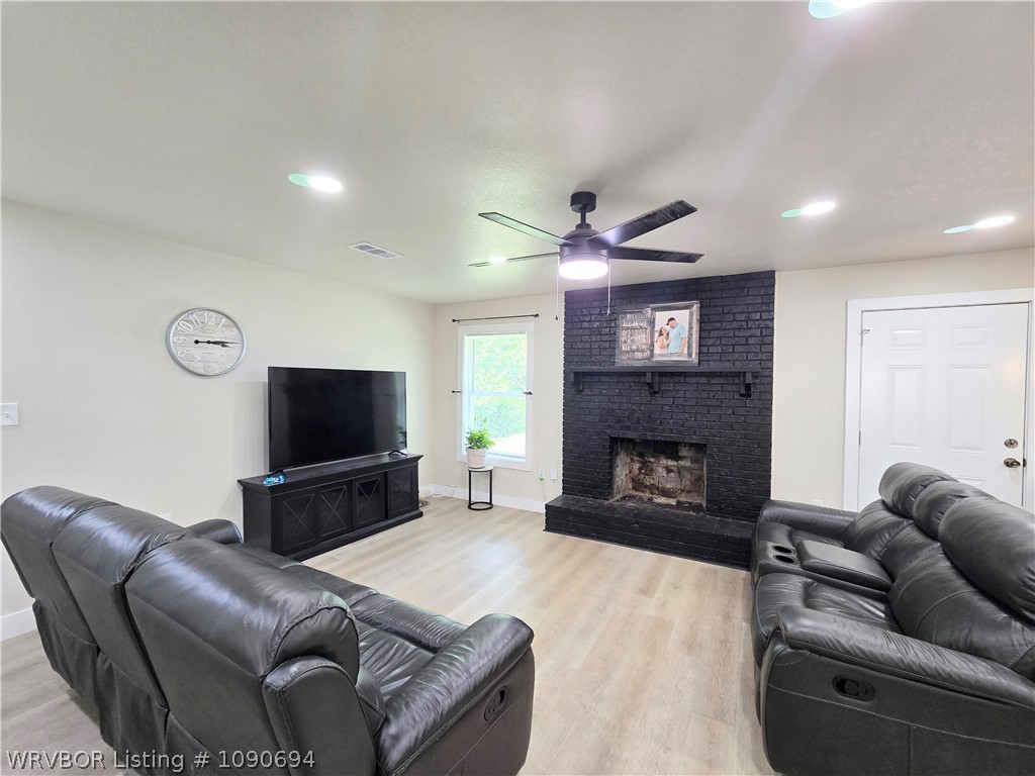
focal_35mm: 13
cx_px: 518
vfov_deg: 89.9
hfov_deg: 106.2
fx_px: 389
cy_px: 388
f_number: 2.2
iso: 160
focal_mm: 2.2
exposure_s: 1/60
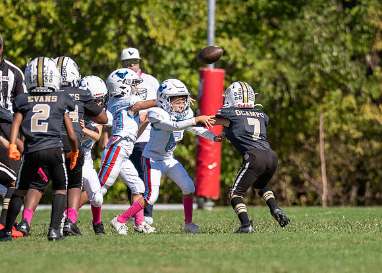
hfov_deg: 3.6
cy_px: 154
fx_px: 6045
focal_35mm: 557
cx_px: 197
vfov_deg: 2.6
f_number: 2.8
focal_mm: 200
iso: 100
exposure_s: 1/2000
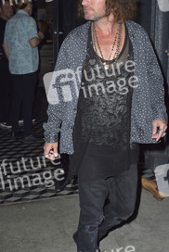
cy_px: 129
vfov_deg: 39.6
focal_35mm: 50
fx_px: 351
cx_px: 118
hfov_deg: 26.8
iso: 500
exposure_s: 1/250
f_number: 6.3
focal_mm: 34
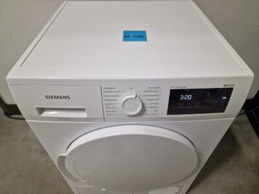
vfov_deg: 58.9
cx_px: 130
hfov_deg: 73.9
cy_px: 97
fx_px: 172
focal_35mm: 23
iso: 800
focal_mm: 6.4
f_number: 1.8
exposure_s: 1/100
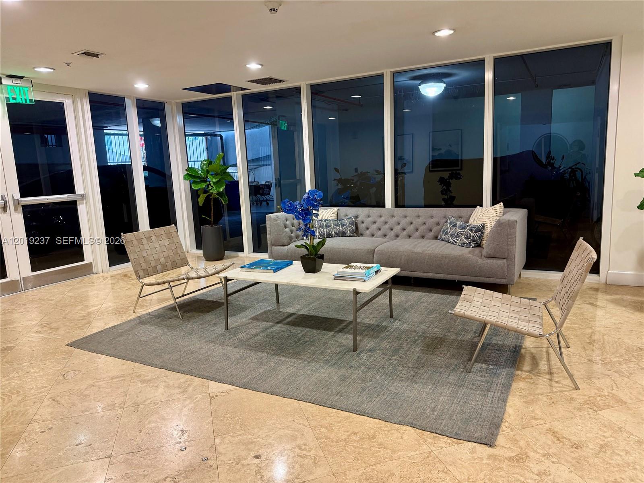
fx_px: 446
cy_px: 242
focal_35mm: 24
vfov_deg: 56.8
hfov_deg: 71.6
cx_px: 322
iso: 200
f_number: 1.78
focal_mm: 6.76
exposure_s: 1/60
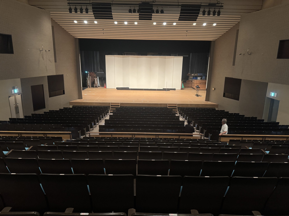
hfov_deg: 71.6
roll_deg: -1.0
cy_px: 108
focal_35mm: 24
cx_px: 144
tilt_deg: -13.9
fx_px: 200
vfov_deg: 56.8
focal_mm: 6.76
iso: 640
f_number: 1.78
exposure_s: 1/40
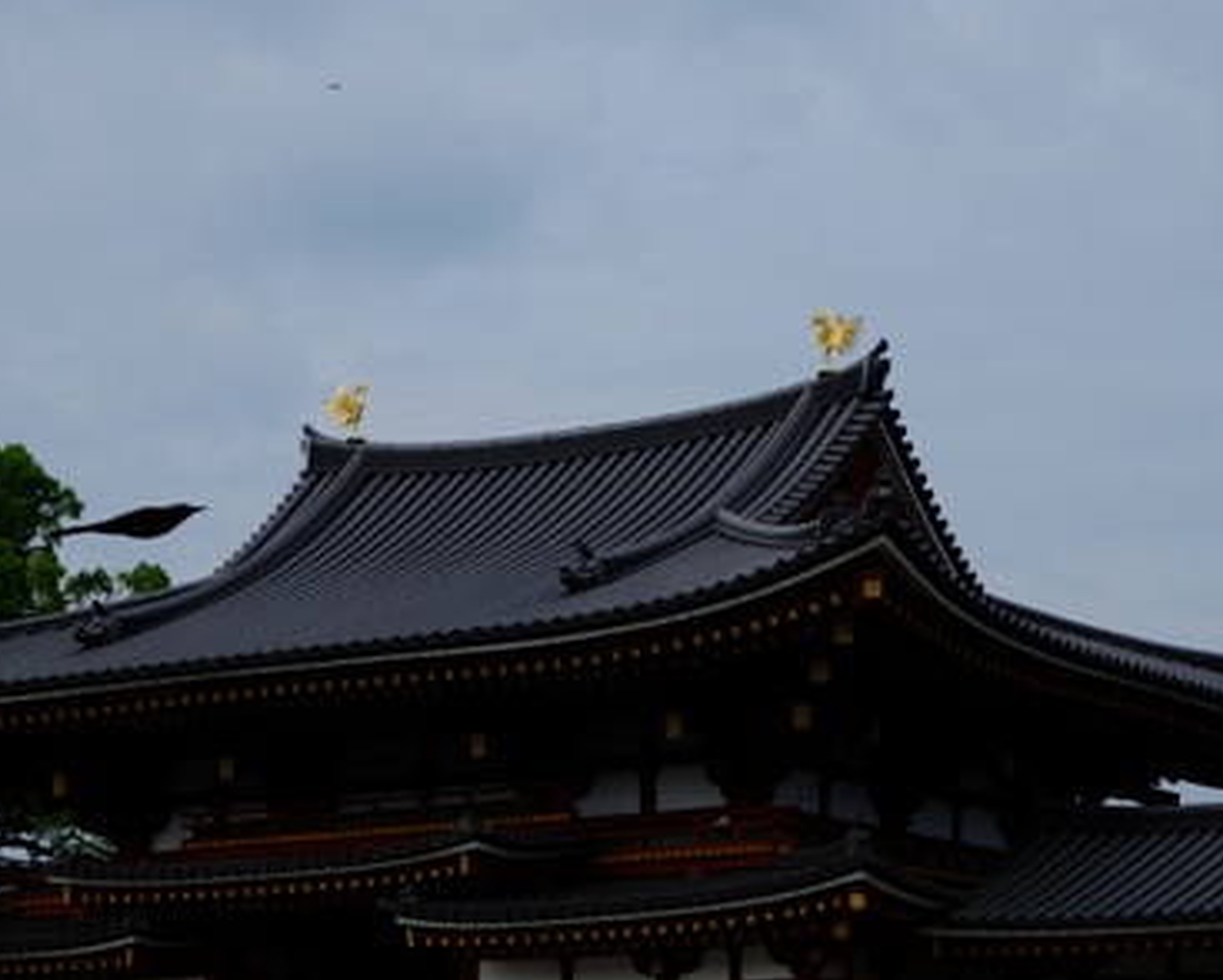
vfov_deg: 16.2
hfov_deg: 20.1
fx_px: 3440
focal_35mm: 95
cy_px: 485
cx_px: 693
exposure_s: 1/1400
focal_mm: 55
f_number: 8
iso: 400
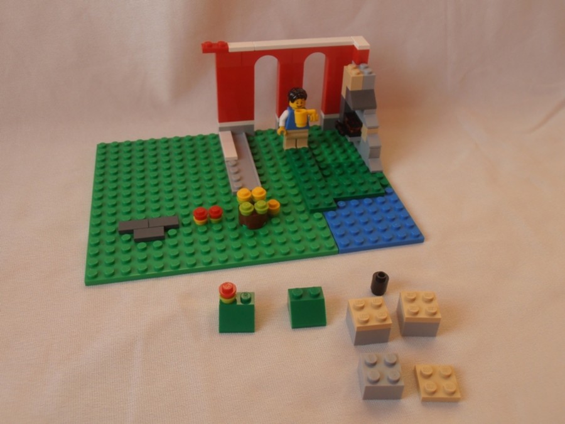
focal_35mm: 37
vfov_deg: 38.7
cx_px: 282
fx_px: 604
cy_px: 212
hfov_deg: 50.1
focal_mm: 6.61
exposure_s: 1/50
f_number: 3.9
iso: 80
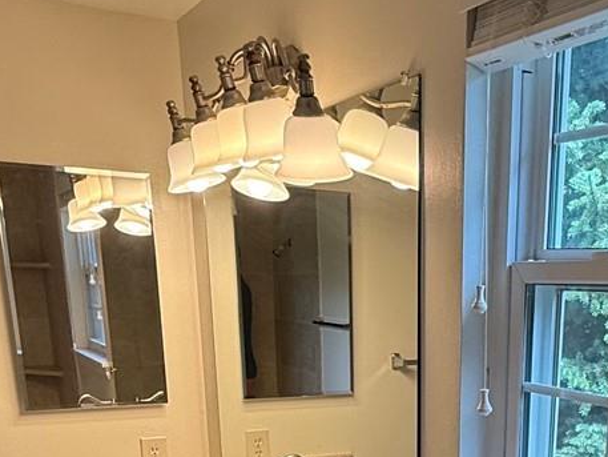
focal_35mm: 49
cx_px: 464
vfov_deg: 26.2
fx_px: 861
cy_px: 558
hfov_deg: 37.8
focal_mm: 2.22
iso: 100
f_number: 2.2
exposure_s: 1/120
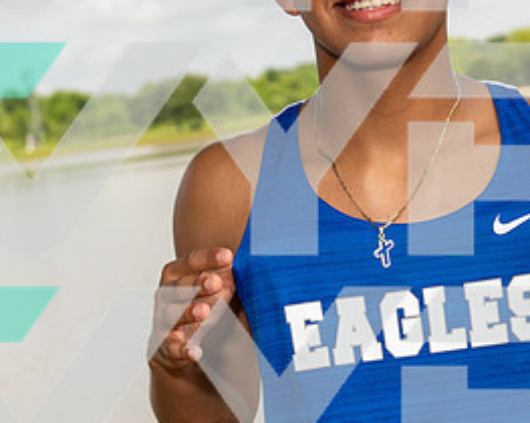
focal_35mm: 118
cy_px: 150
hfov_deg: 16.3
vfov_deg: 13.0
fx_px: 1850
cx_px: 369
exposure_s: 1/250
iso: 100
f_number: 6.3
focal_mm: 57
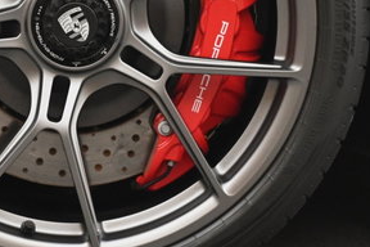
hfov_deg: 13.4
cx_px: 78
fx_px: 1562
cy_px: 10
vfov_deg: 9.0
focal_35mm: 152
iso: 2000
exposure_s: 1/40
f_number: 5.6
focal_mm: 38
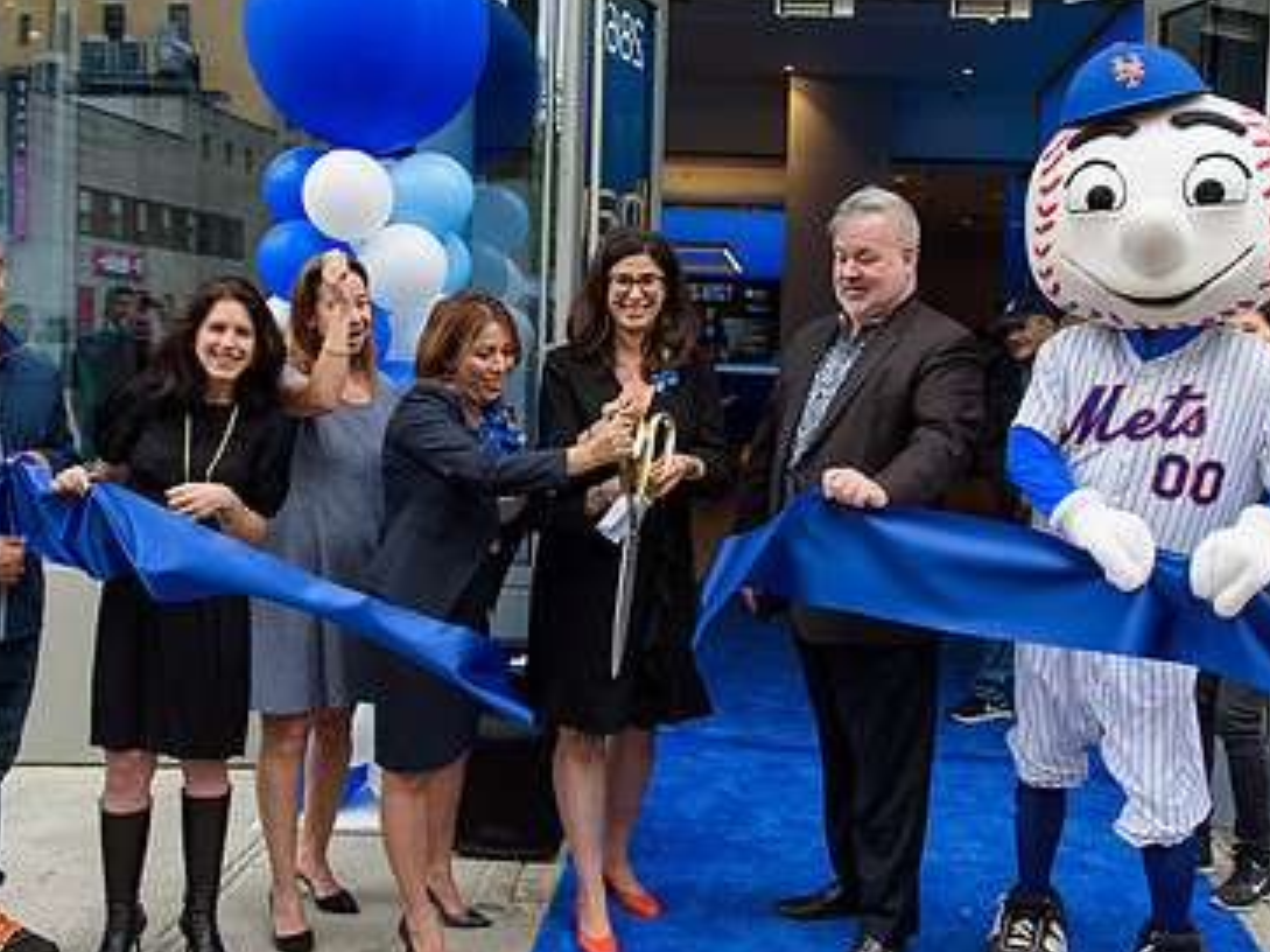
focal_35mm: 43
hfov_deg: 43.9
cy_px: 432
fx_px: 1577
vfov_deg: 33.6
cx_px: 647
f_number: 5
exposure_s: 1/250
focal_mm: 28
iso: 200
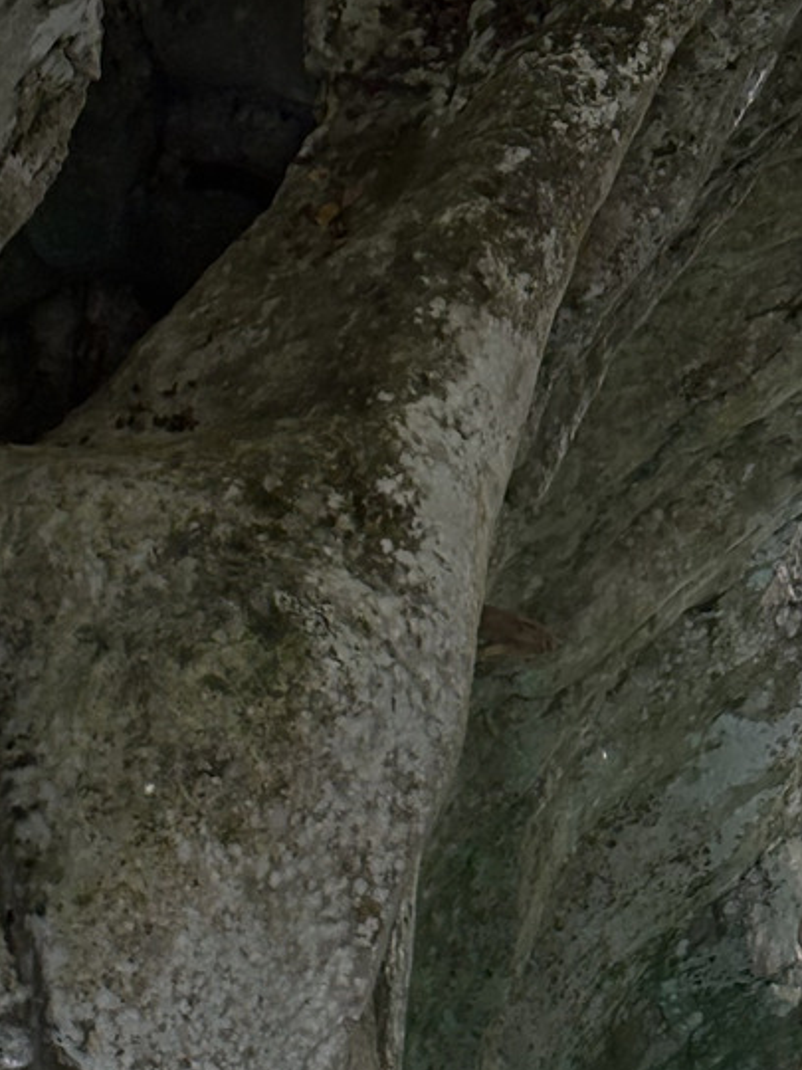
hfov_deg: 9.6
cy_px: 147
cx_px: 600
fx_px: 4757
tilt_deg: -37.3
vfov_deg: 12.7
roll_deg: +6.2
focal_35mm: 154
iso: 50
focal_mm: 5.96
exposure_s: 1/286
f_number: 1.6
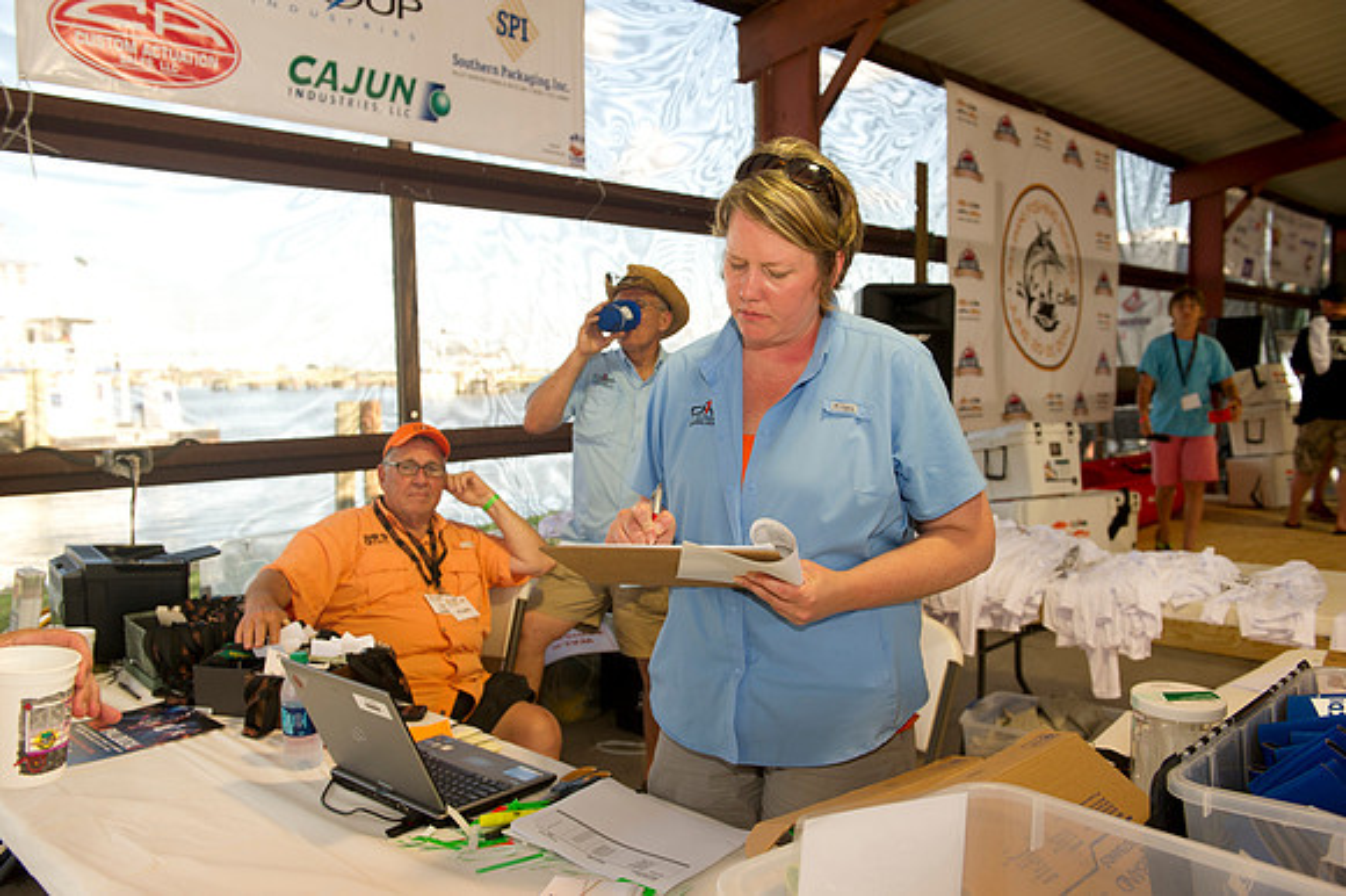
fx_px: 1158
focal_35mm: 31
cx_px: 673
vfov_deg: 42.3
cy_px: 448
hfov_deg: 60.3
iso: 400
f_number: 5
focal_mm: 31
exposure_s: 1/250
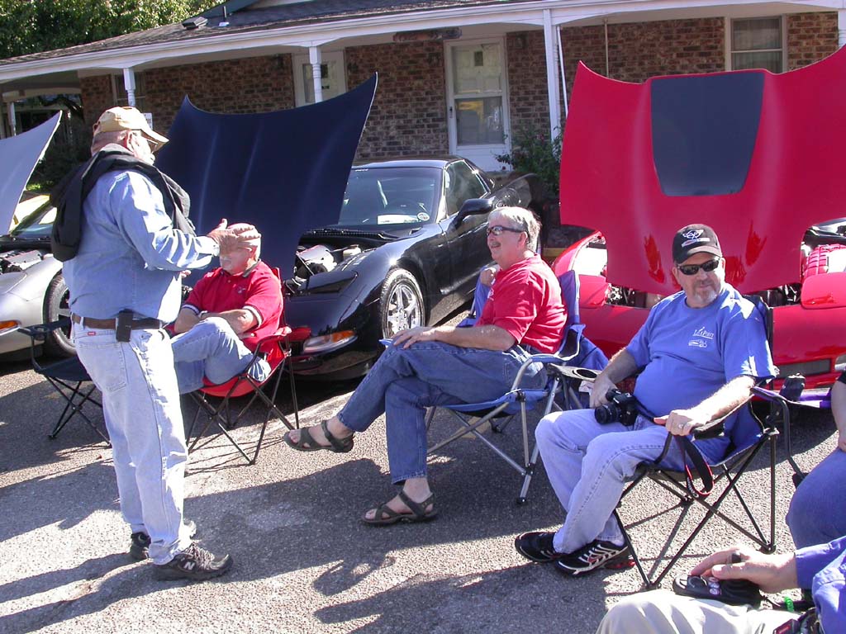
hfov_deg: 49.0
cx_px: 423
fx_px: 929
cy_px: 317
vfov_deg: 37.7
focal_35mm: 38
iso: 100
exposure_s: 1/138
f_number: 4.7
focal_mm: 7.85
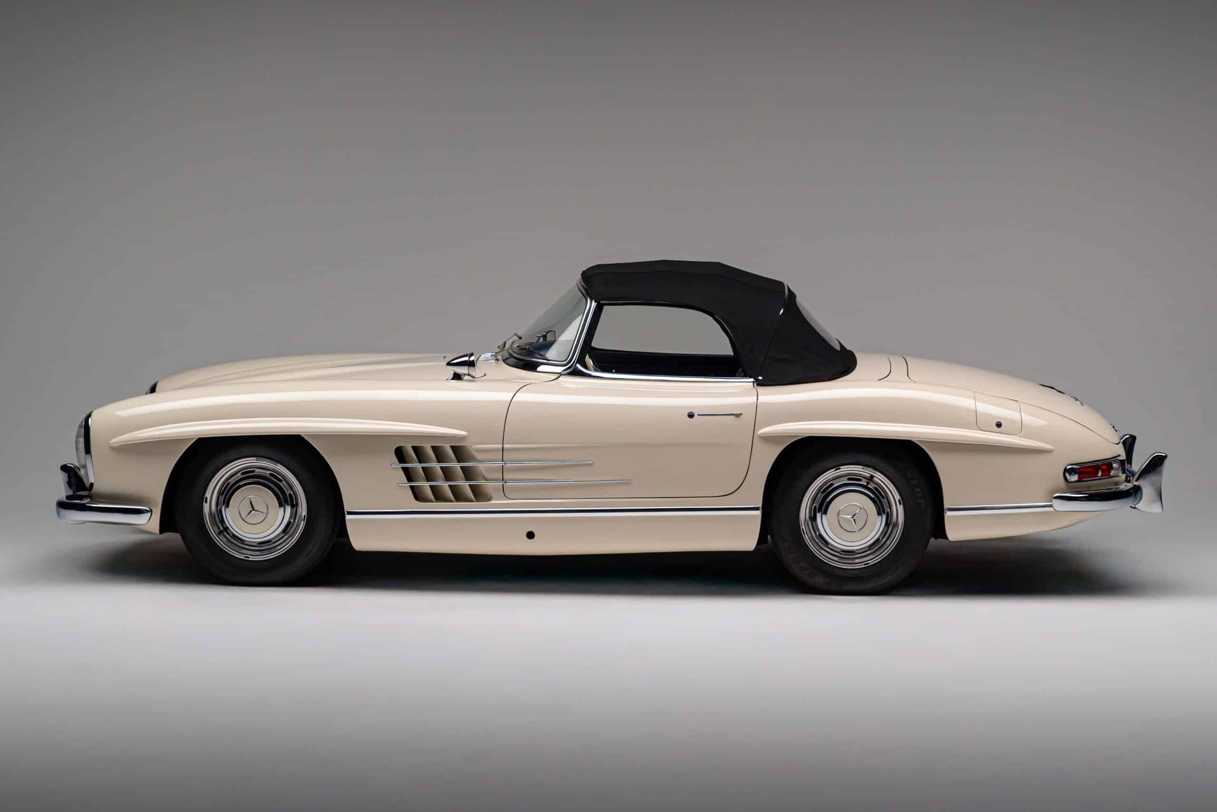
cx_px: 608
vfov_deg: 23.7
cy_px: 406
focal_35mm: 57
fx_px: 1930
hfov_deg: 35.0
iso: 400
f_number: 2.8
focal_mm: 57.1
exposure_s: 1/80
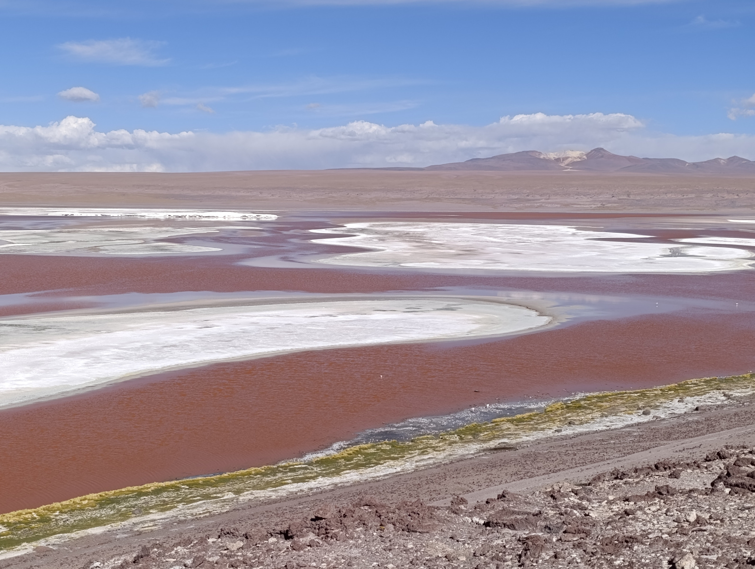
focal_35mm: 59
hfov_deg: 32.7
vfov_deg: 24.9
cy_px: 284
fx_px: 1289
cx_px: 378
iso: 50
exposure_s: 1/1502
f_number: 1.6
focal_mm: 6.14
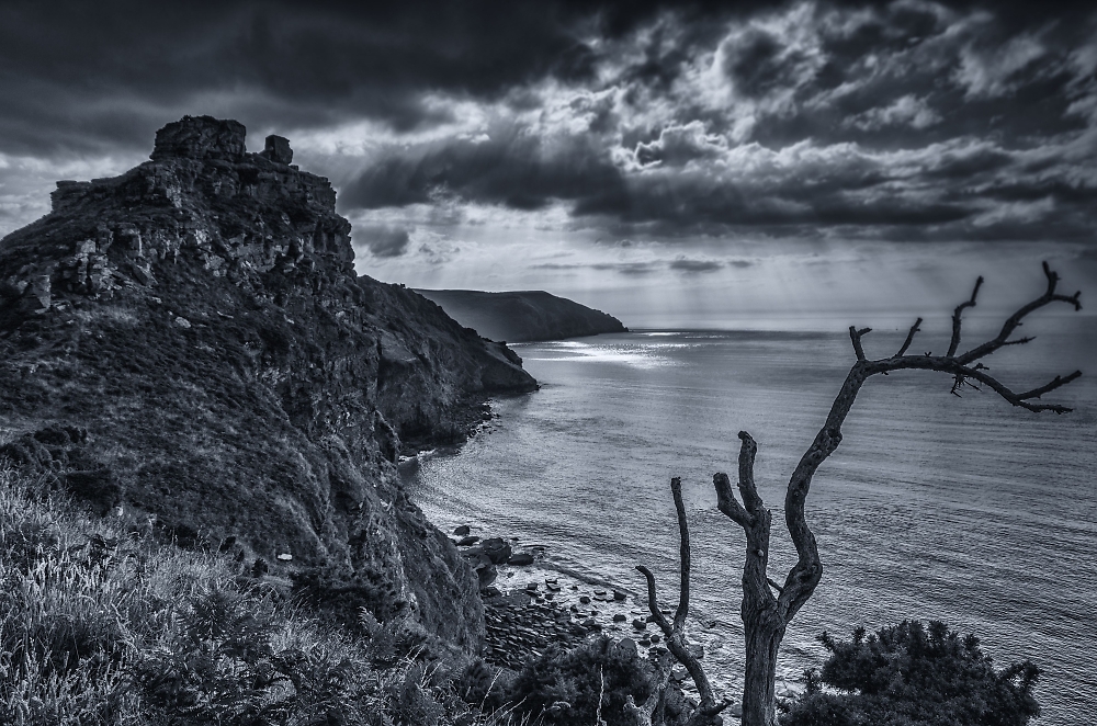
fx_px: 730
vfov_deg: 52.9
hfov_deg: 73.9
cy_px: 363
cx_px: 548
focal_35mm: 24
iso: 100
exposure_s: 1/400
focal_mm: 16
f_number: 8
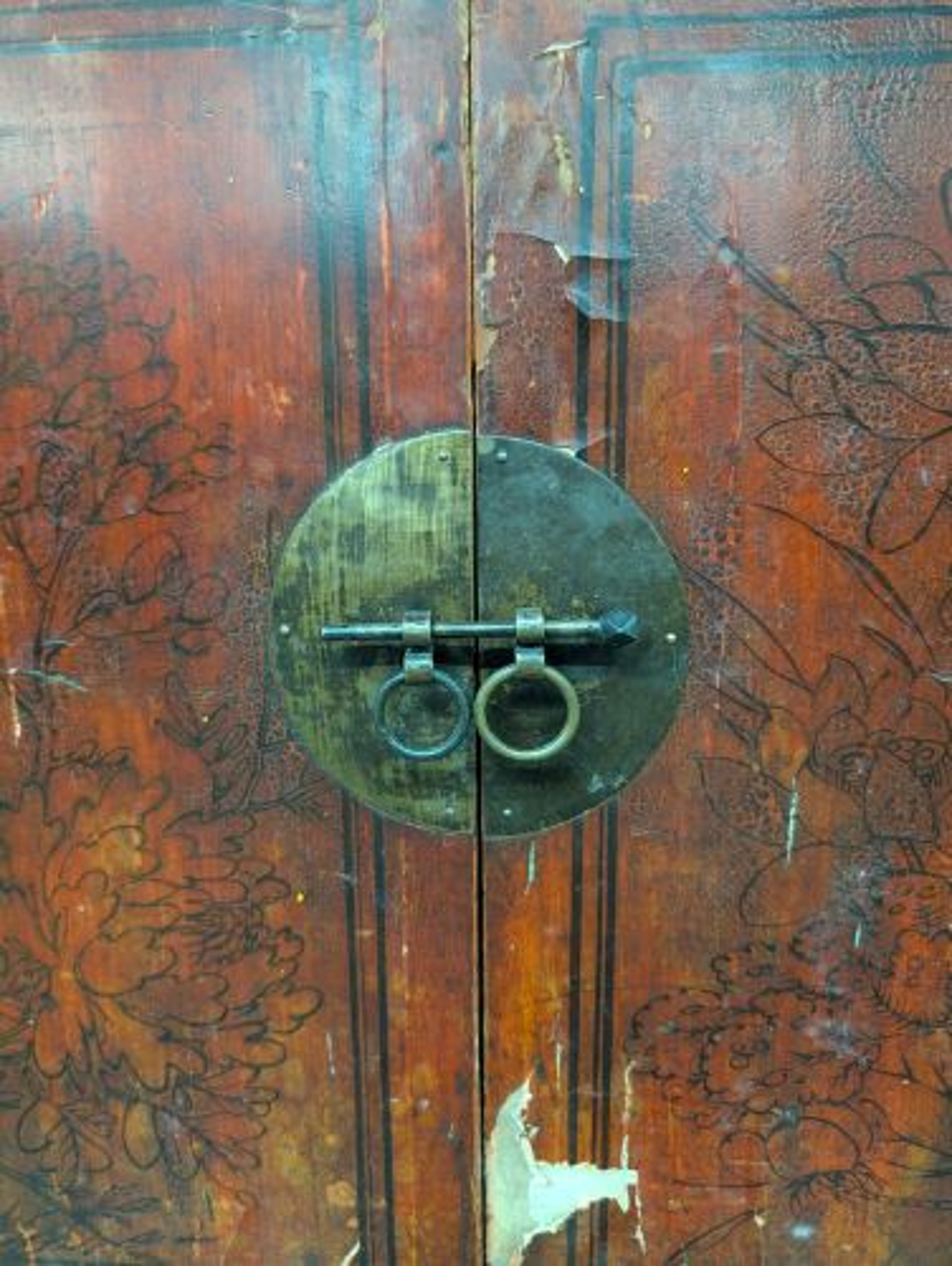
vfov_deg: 71.5
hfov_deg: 56.9
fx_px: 879
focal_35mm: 24
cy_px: 633
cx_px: 476
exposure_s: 1/60
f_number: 1.68
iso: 1243
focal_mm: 6.9
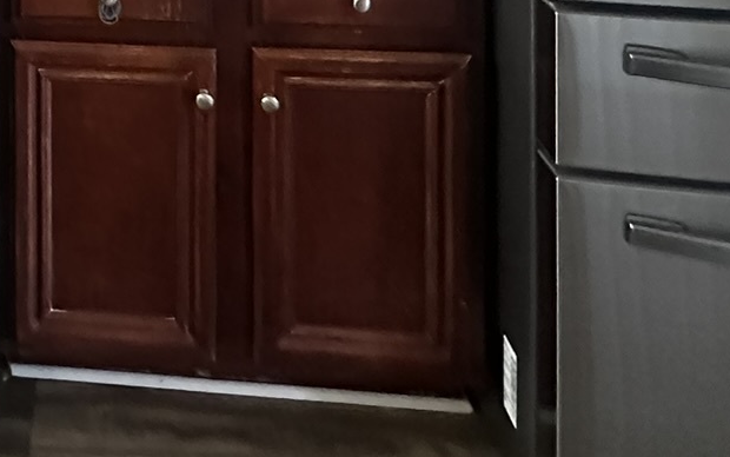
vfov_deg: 20.0
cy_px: -344
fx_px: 975
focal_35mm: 49
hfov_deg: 36.8
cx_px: 1
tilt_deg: -2.0
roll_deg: +0.9
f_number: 2.2
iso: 1000
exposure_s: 1/60
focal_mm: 2.22
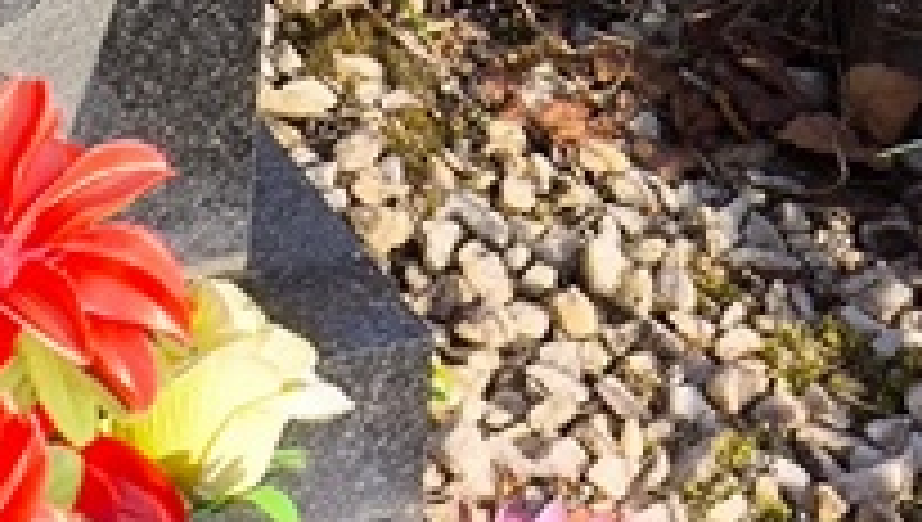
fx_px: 5190
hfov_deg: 10.0
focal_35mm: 212
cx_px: -232
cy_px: -810
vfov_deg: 5.5
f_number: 1.7
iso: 50
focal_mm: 4.71
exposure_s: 1/1297
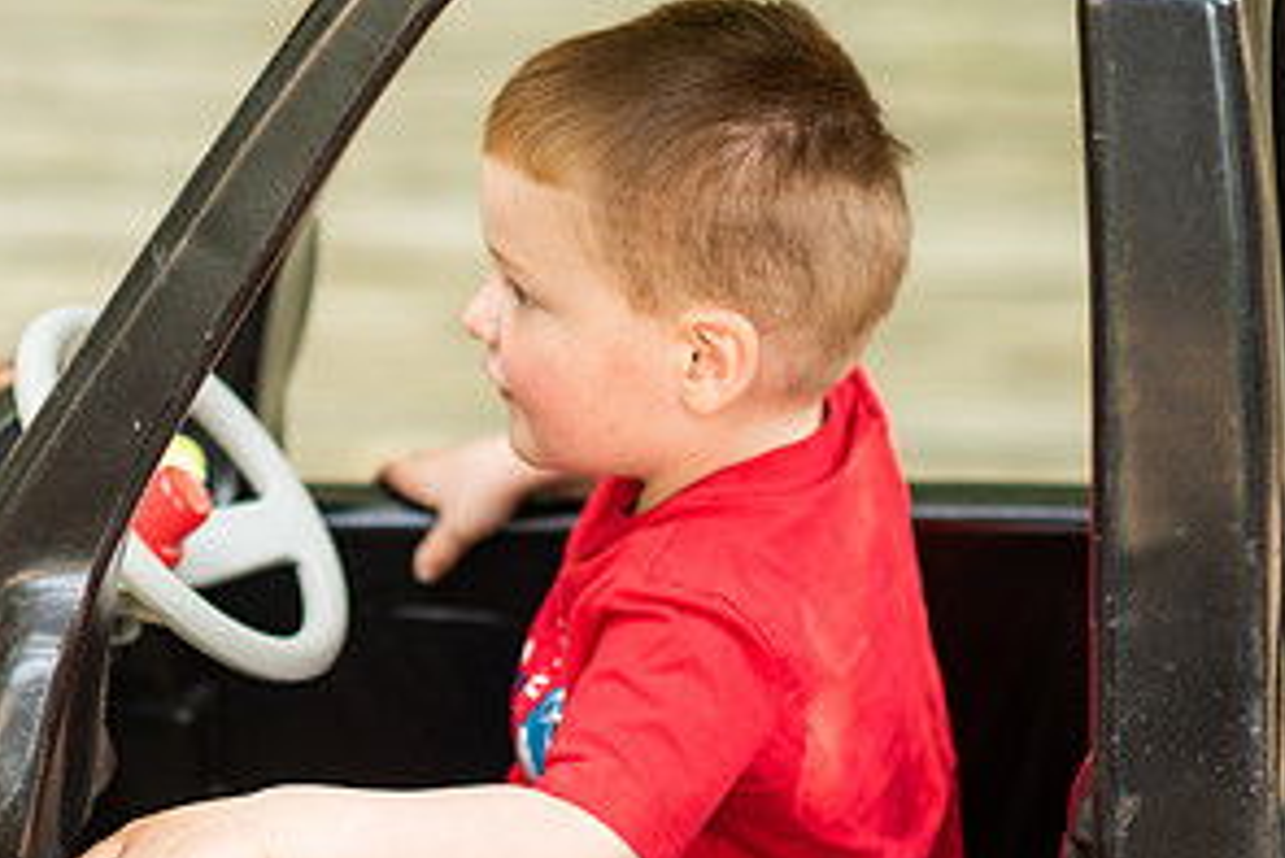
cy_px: 525
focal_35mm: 167
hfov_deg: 12.3
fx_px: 5964
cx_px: 379
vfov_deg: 8.2
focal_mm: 85
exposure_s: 1/200
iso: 100
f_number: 2
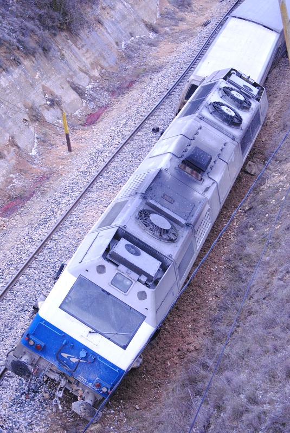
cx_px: 145
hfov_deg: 14.7
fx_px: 1121
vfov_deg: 21.9
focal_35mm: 93
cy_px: 216
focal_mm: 62
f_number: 4.2
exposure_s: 1/800
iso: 1600
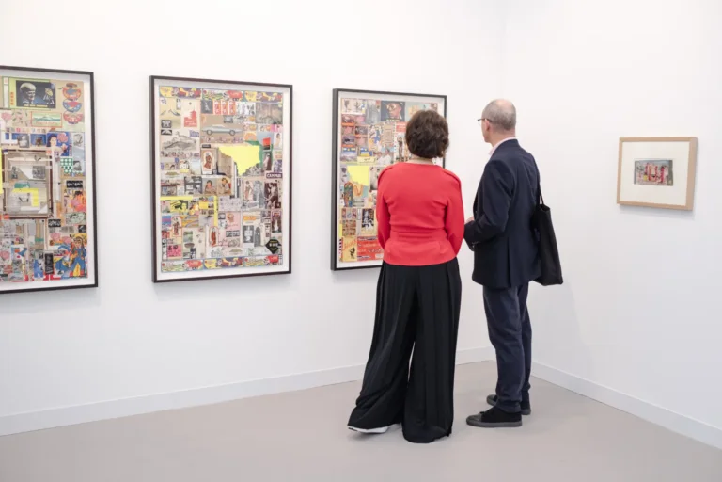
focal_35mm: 35
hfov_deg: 54.4
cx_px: 361
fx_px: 702
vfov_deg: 37.9
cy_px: 241
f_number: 2.8
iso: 640
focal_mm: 23
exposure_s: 1/250
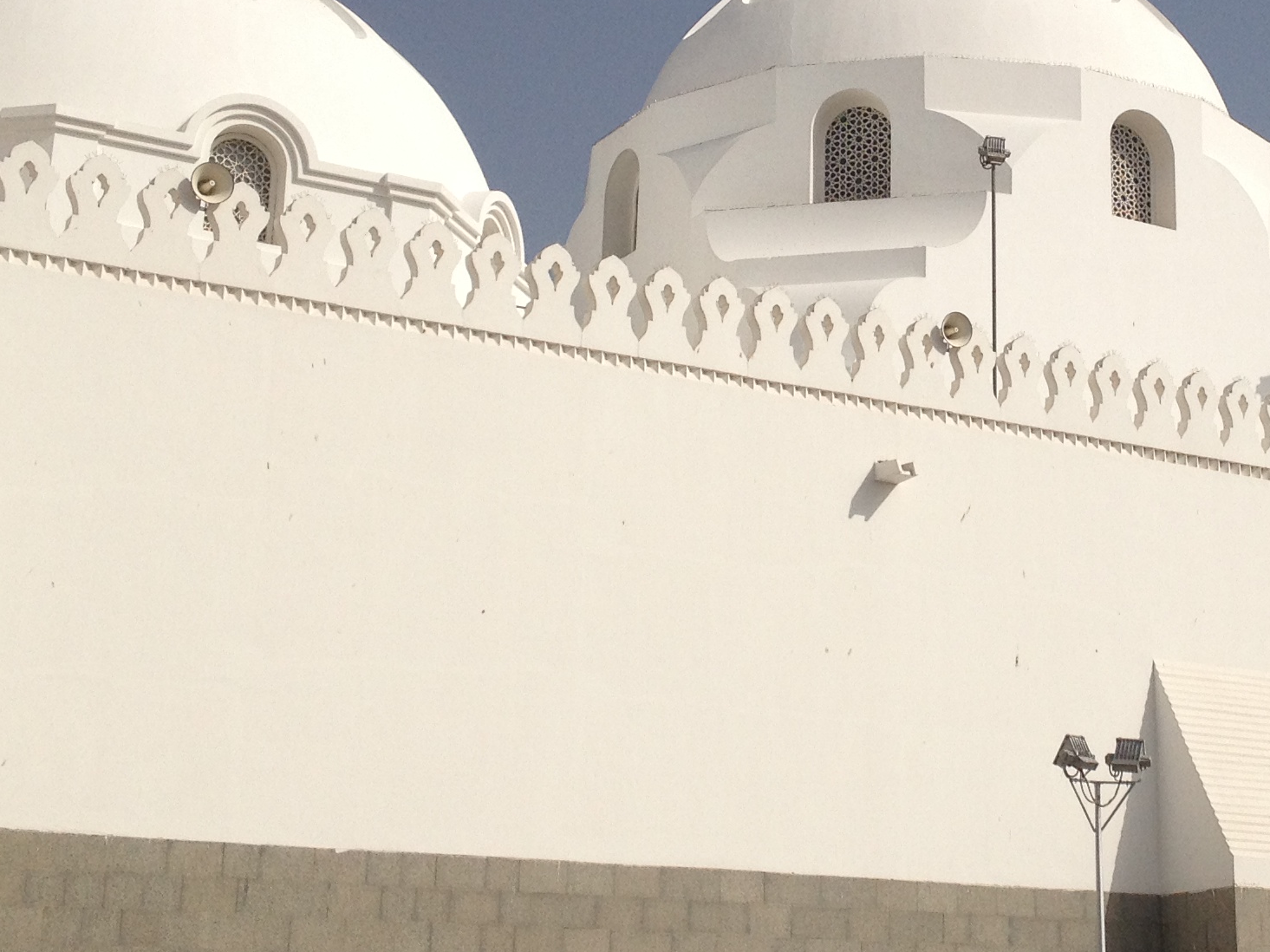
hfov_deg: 24.7
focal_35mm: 78
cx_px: 998
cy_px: 310
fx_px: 2861
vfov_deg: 18.8
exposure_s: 1/4255
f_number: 2.4
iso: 50
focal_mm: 4.28
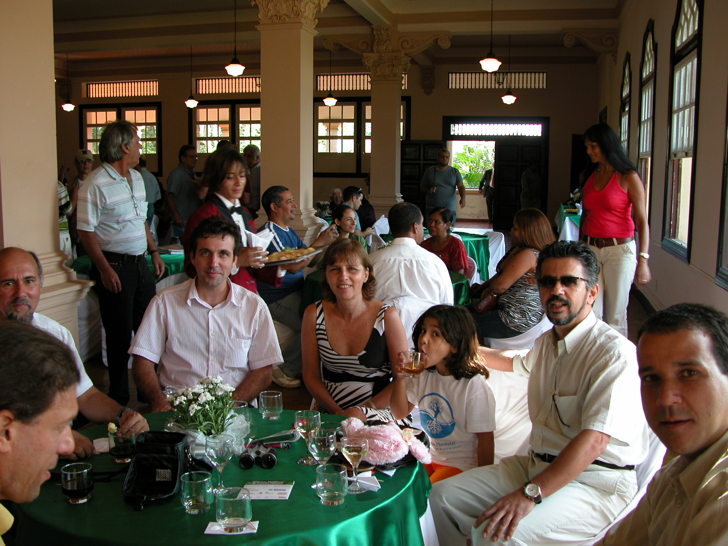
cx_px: 364
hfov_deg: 52.6
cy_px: 273
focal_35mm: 35
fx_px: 736
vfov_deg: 40.7
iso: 100
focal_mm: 8.9
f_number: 2.8
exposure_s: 1/60.3
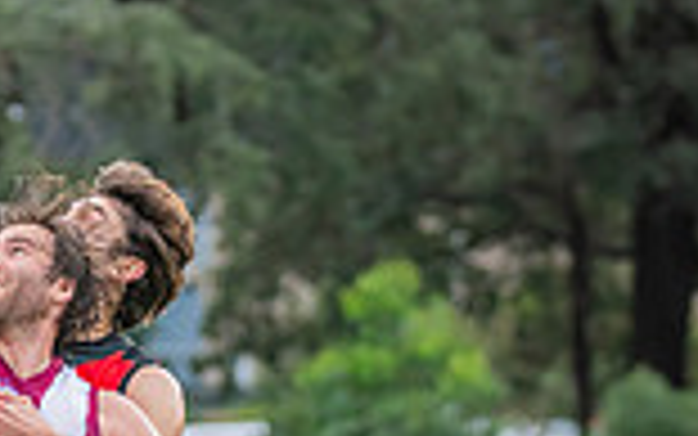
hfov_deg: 2.8
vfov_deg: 1.7
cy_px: 638
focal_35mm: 755
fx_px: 14367
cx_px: 120
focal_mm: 190
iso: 800
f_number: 5
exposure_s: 1/1250
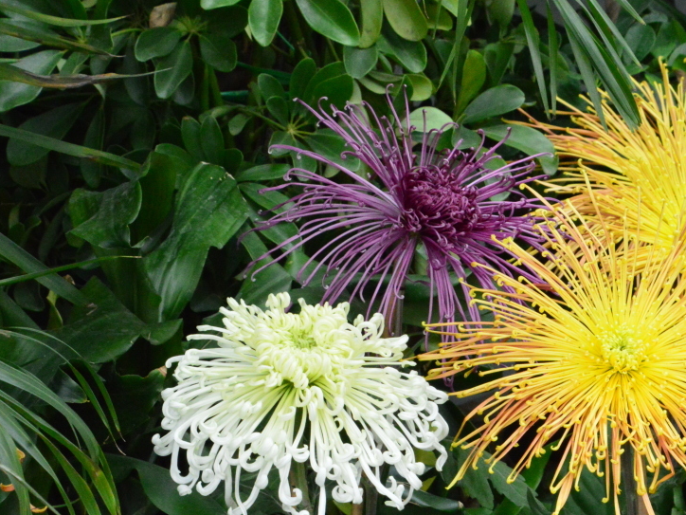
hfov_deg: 10.2
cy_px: 284
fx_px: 3838
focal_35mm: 194
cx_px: 458
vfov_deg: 7.7
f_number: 22
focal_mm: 95
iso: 6400
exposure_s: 1/160
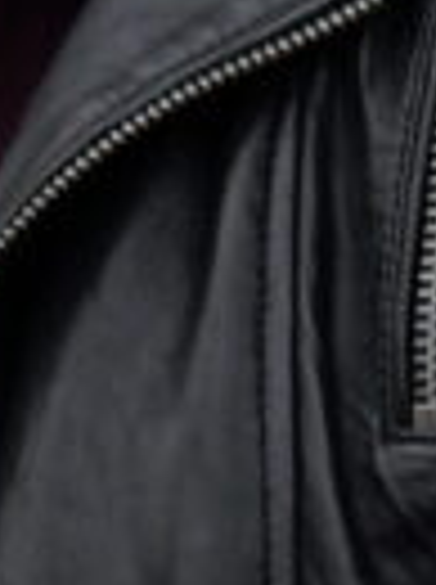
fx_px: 13412
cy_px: 86
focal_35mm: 796
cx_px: -43
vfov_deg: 2.5
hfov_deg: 1.9
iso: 500
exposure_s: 1/640
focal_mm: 105
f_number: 4
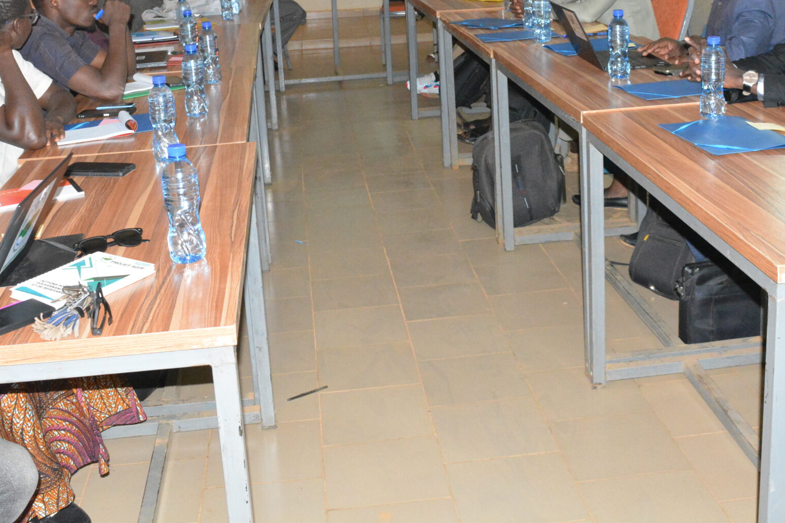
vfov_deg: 26.4
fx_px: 1090
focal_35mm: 50
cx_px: 399
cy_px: 91
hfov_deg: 39.6
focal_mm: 20
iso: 4000
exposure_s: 1/60
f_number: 7.1
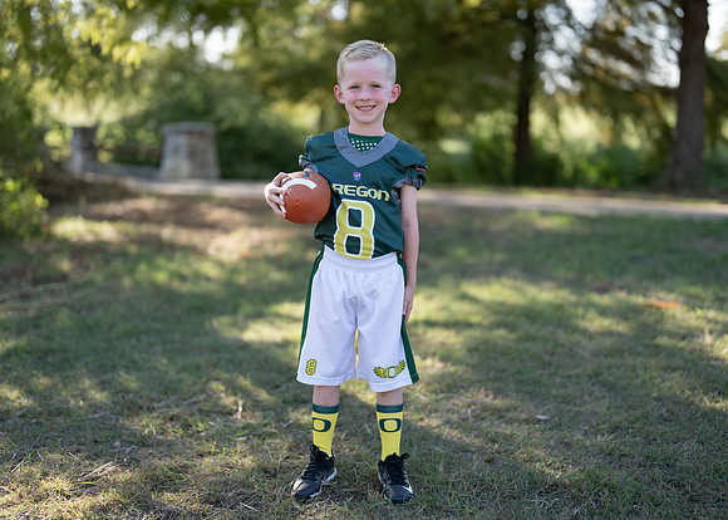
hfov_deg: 36.2
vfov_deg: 26.2
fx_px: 1115
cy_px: 264
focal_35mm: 54
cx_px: 378
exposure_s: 1/1250
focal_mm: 50
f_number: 1.2
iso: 100
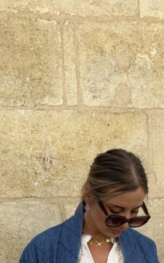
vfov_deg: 30.9
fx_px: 443
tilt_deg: -5.4
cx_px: 118
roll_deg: +1.1
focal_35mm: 62
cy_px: 255
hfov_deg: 20.8
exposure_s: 1/1562
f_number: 1.78
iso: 80
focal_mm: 6.86
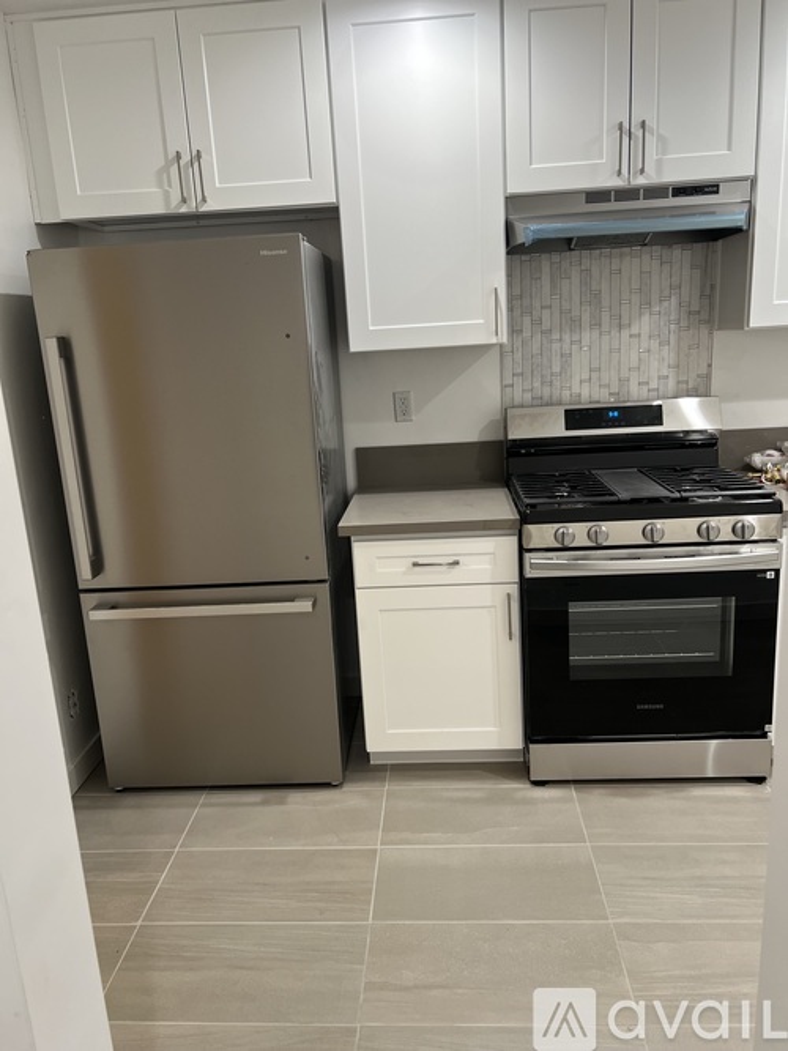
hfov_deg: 53.0
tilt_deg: -12.0
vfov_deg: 67.3
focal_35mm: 26
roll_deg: +3.1
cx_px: 394
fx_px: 789
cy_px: 526
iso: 100
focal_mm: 5.7
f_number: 1.5
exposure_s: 1/120
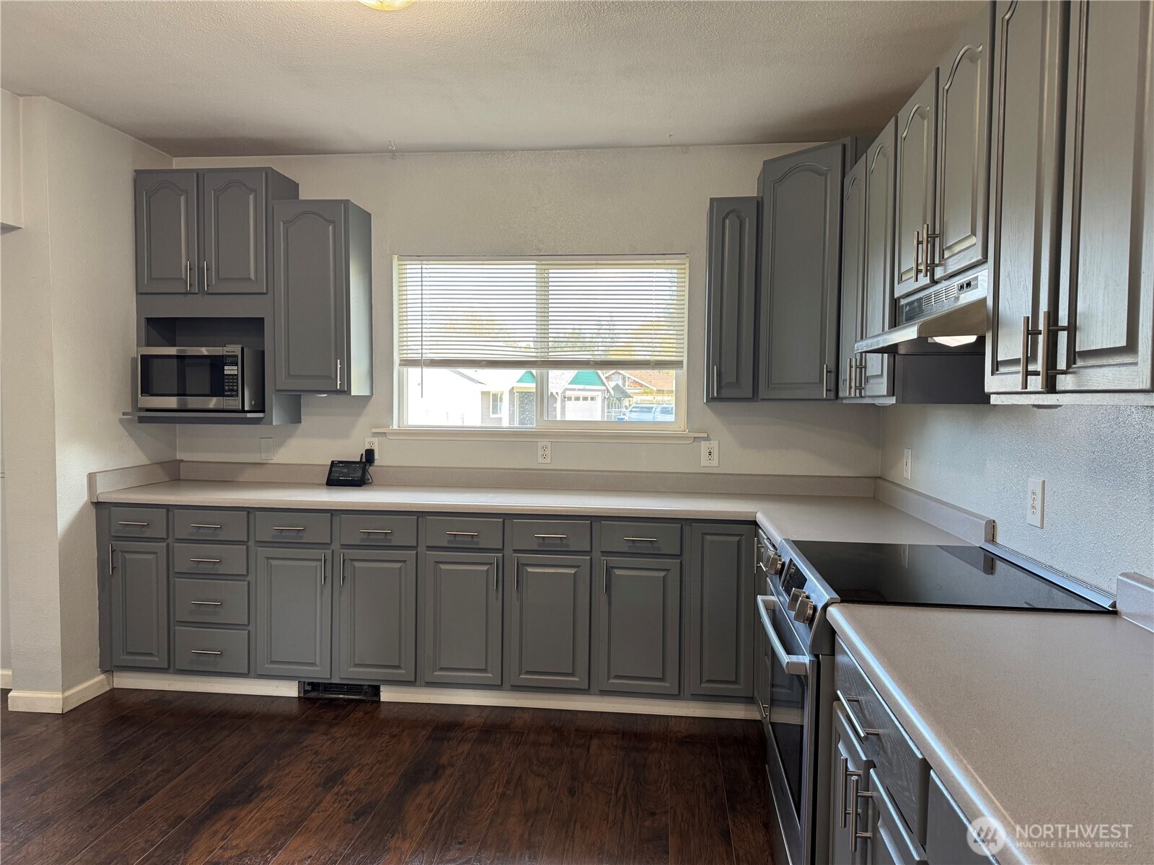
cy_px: 432
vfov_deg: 56.8
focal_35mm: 24
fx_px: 800
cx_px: 577
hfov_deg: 71.6
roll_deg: -0.1
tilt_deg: -2.8
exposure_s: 1/120
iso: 200
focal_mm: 6.76
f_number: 1.78
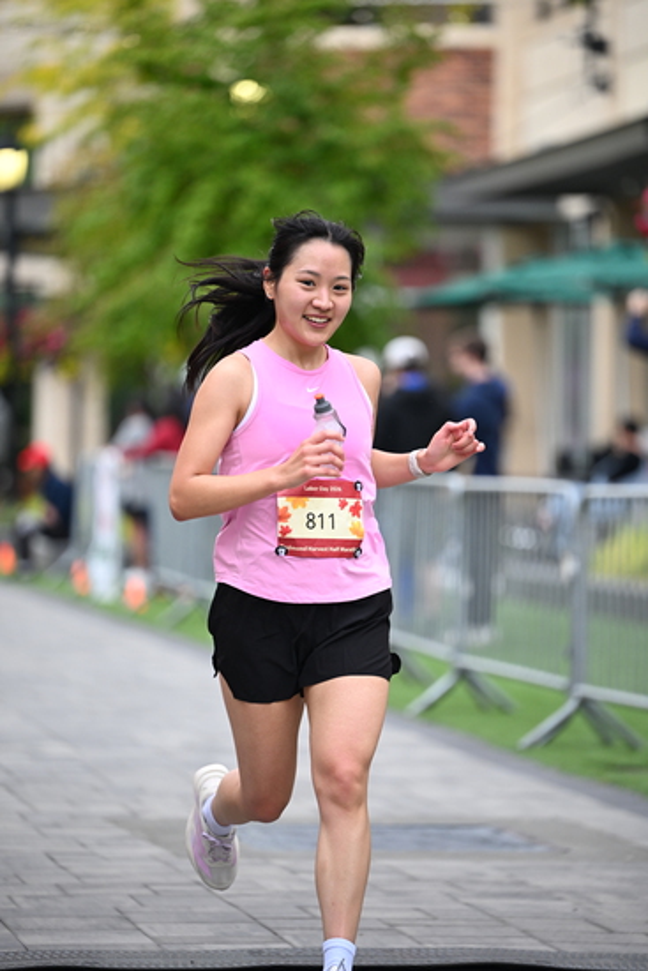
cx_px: 324
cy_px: 486
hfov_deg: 8.3
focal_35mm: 165
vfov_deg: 12.4
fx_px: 4452
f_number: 2.8
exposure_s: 1/1600
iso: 1000
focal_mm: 165
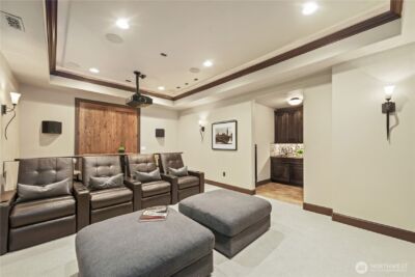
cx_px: 208
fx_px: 161
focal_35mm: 14
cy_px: 138
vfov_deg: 81.3
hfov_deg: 104.2
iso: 800
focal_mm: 14
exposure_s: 1/4
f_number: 6.3
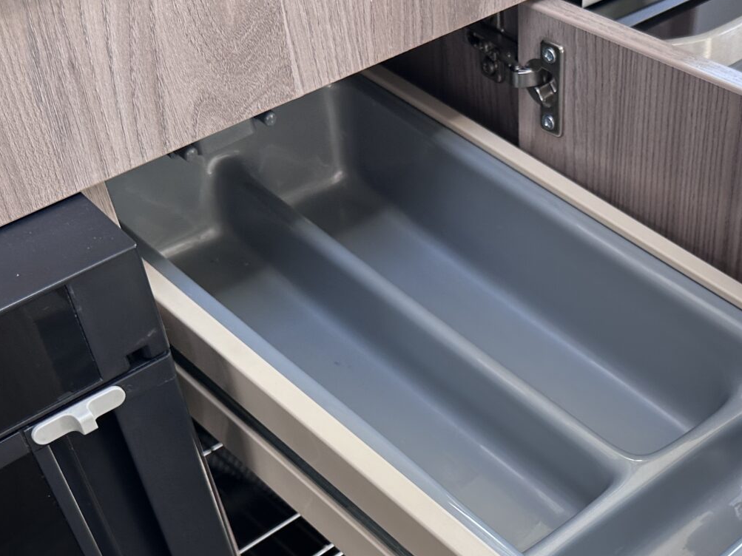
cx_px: 565
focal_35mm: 49
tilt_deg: -48.1
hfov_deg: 37.8
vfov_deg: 28.6
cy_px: 497
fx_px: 1050
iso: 80
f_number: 1.78
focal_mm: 6.86
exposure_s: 1/121
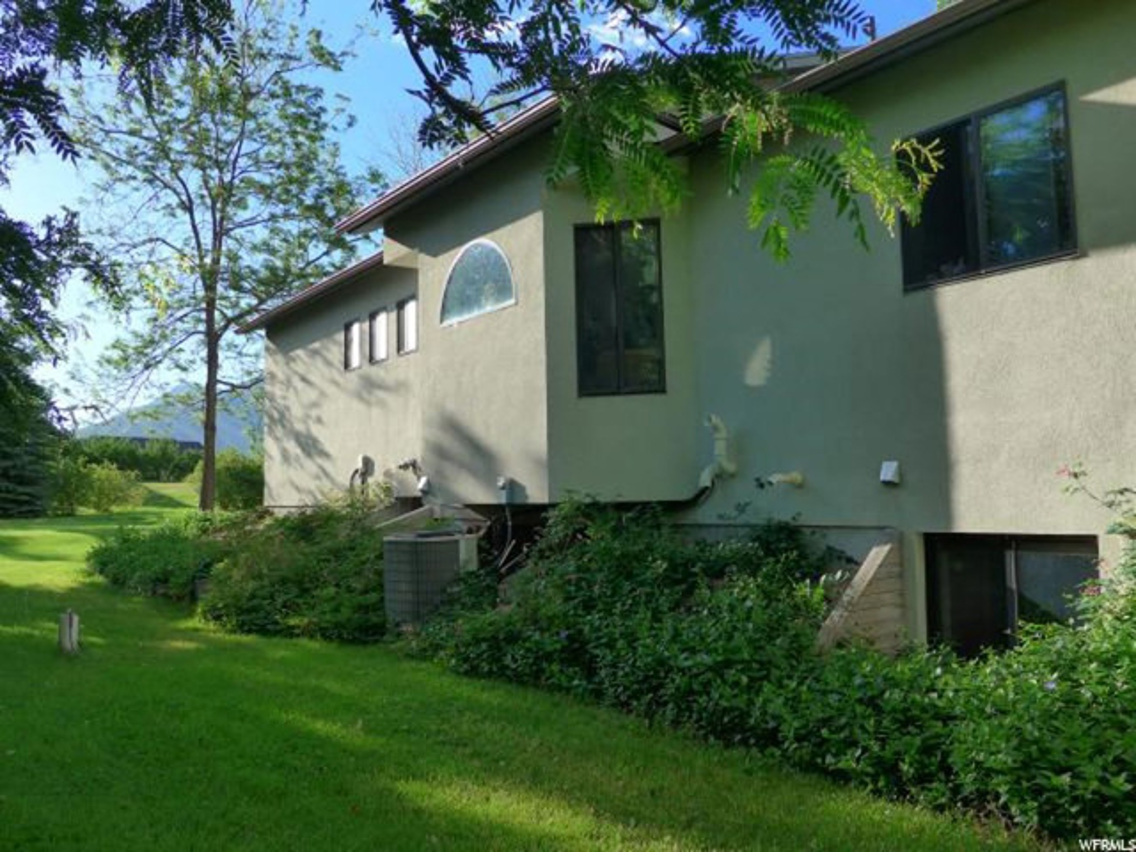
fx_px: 952
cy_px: 426
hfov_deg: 61.7
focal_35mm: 29
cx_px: 568
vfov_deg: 48.2
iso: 200
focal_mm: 6
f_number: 3.2
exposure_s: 1/640
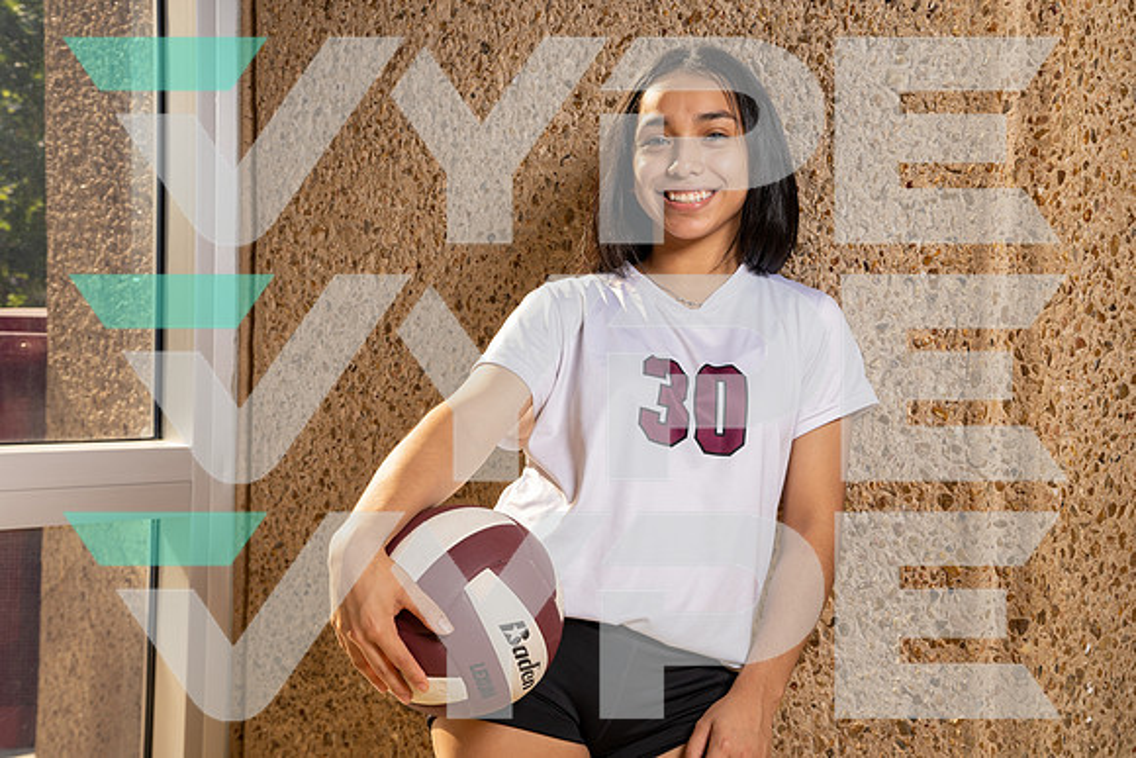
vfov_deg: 28.7
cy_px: 379
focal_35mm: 47
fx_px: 1483
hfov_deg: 41.9
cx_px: 568
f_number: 8
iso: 400
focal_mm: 47
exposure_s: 1/250
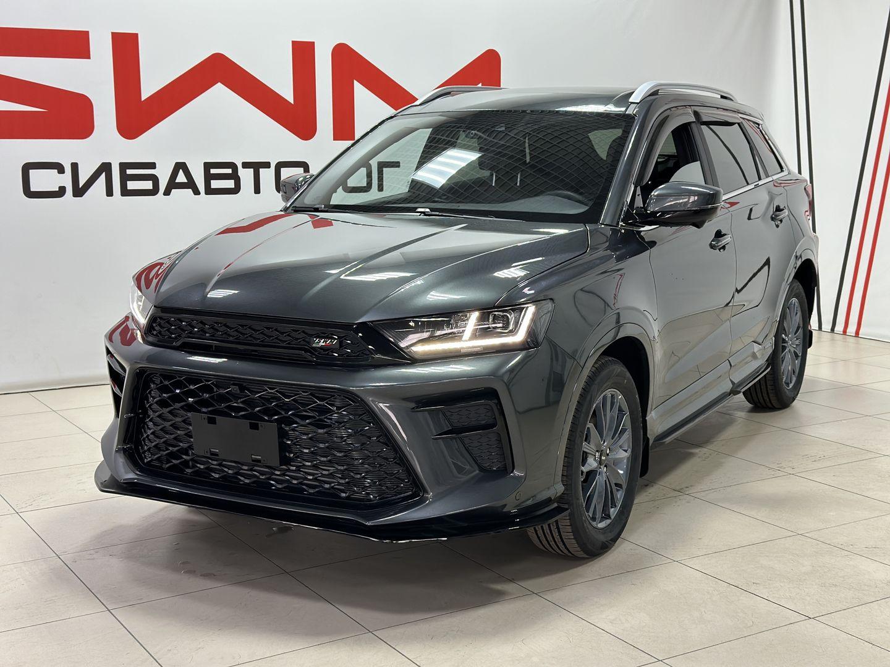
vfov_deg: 30.3
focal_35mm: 48
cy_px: 334
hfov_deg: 39.7
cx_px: 445
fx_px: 1234
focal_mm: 6.86
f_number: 1.78
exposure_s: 1/100
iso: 125
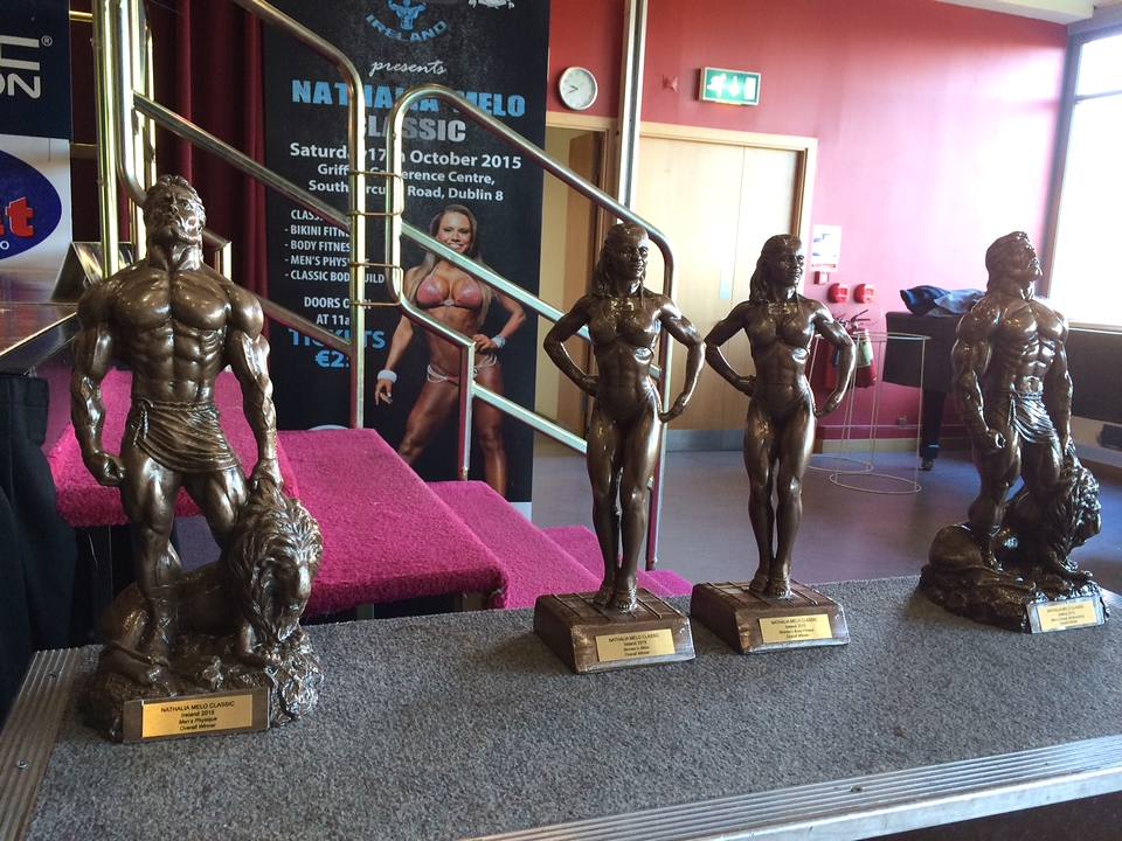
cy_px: 420
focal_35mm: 29
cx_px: 561
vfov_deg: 48.2
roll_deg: -3.0
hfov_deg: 61.7
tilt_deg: -8.8
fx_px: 940
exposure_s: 1/33
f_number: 2.2
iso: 100
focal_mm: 4.15
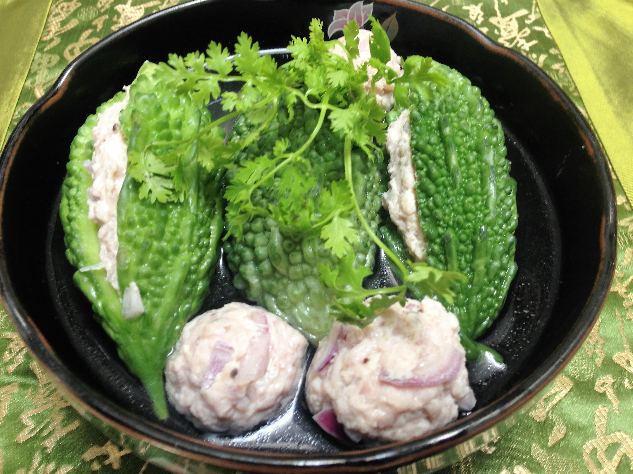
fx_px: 603
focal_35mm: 33
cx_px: 316
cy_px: 237
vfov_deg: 42.9
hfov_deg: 55.4
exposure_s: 1/20
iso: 50
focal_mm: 4.12
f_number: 2.4
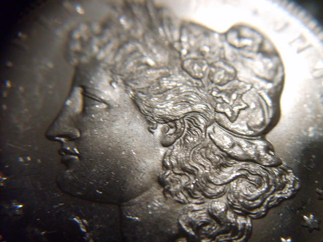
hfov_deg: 52.6
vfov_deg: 40.7
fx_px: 327
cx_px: 162
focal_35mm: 35
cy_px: 121
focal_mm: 5.8
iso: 140
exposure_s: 1/15
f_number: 2.8
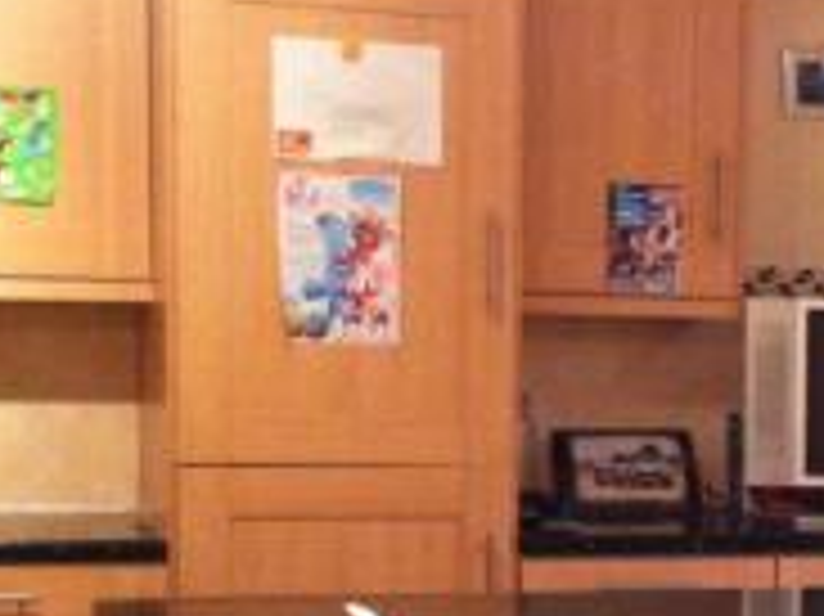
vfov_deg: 13.1
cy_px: 564
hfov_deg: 17.2
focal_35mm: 112
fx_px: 2664
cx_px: 831
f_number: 2.8
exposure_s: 1/15
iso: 400
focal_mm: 3.85
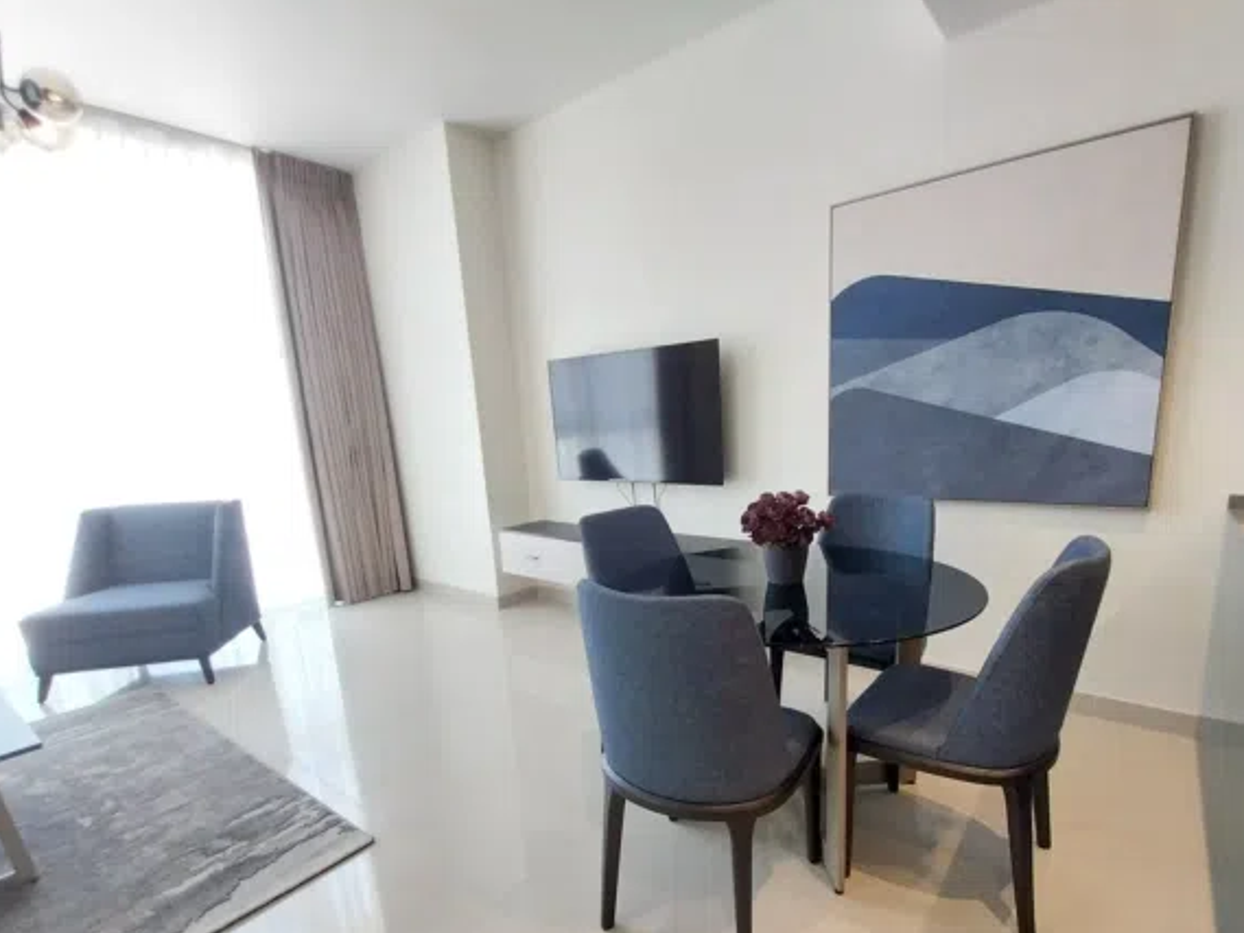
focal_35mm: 16
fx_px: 575
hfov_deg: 94.0
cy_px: 547
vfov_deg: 77.5
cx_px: 700
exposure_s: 1/60
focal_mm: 1.3
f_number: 2.2
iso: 125
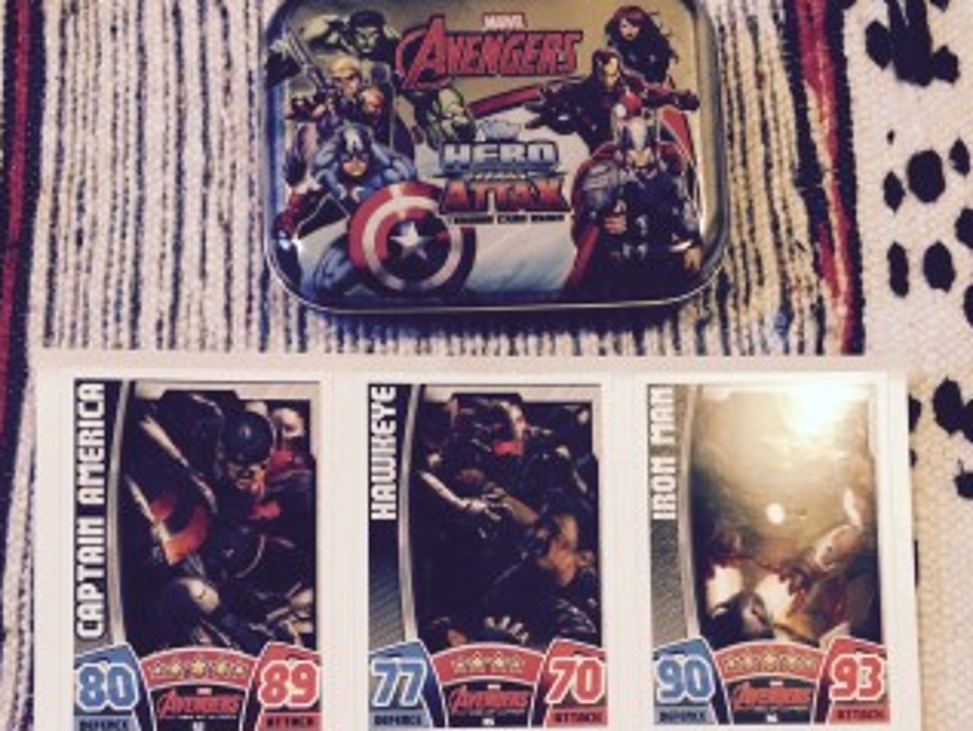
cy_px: 582
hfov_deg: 47.8
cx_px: 488
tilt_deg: -81.0
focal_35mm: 39
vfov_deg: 35.7
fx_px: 1097
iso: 250
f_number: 2.2
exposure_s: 1/30
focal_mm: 4.15
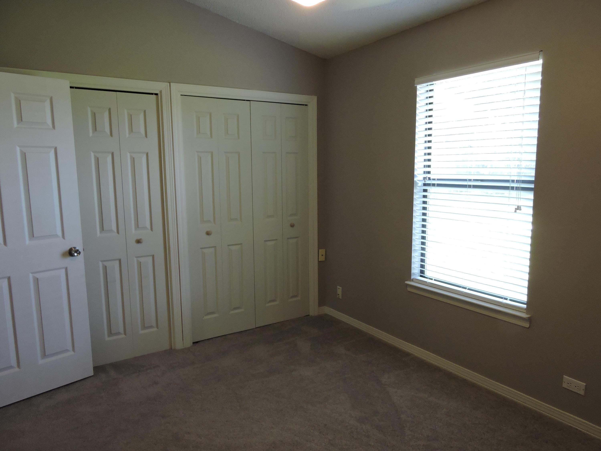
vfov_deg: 56.8
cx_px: 300
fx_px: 417
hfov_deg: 71.6
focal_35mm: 24
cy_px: 226
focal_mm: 4.3
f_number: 3.3
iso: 280
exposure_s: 1/30
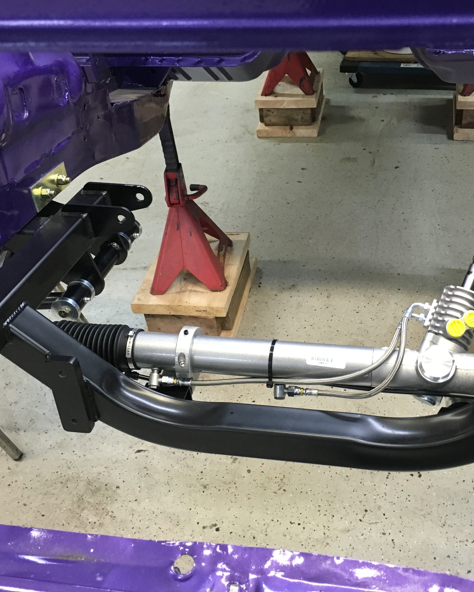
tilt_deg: -38.8
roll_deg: +4.5
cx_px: 292
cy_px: 295
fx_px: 666
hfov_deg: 38.9
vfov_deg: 47.9
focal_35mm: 38
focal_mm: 4.15
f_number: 2.2
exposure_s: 1/30
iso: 160
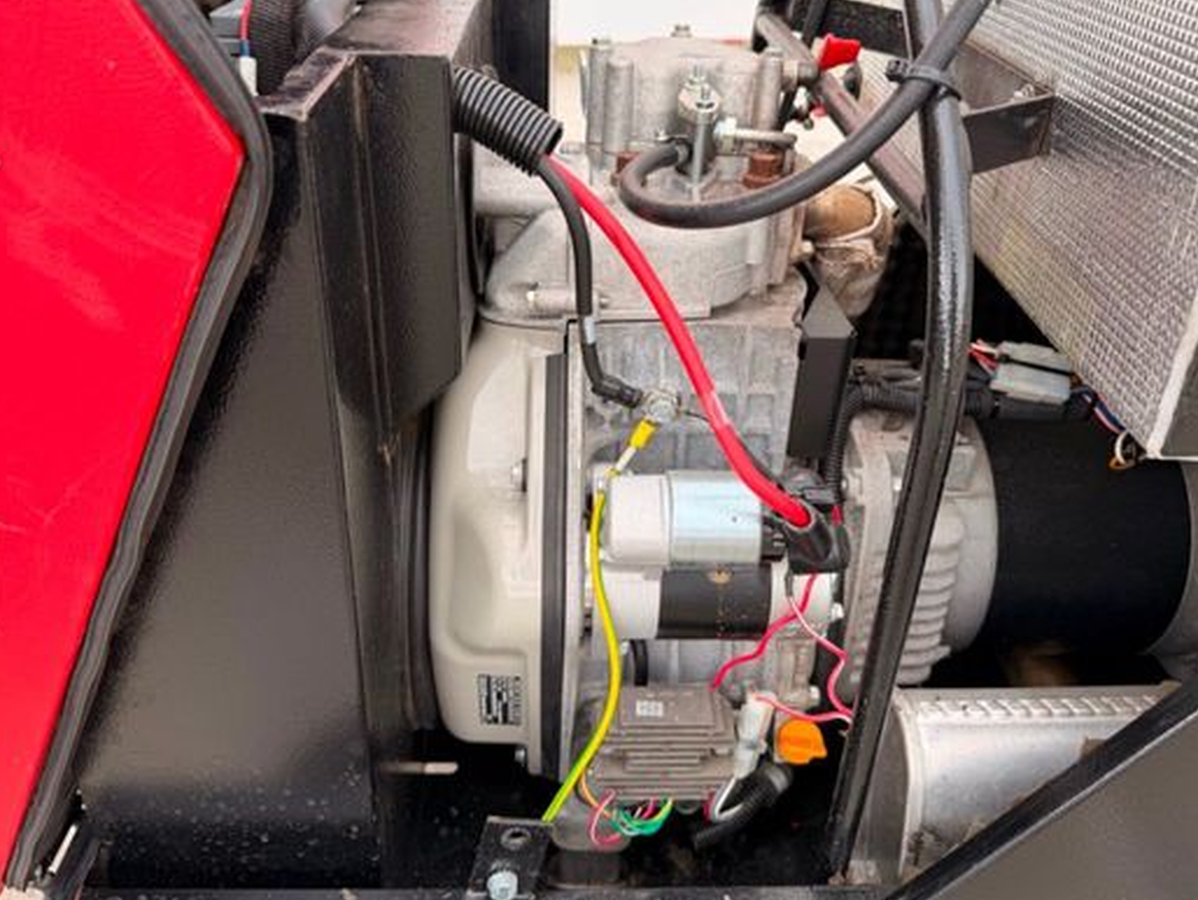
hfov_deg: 63.4
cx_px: 594
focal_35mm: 28
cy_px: 396
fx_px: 969
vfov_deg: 49.7
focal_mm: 6.76
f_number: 1.78
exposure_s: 1/205
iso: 80
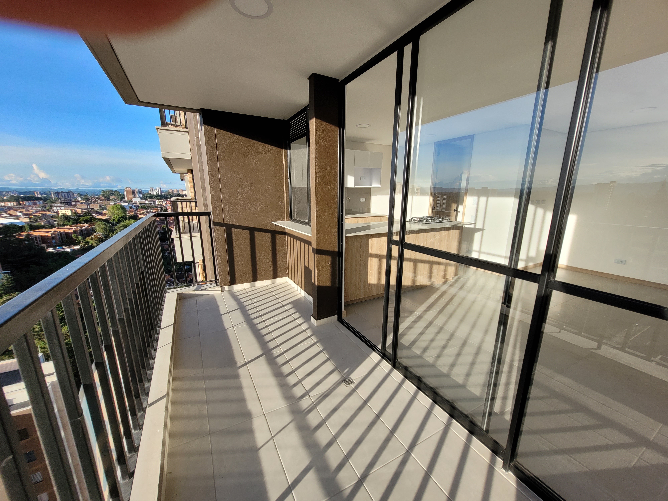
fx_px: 251
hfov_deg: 106.2
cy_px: 250
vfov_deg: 89.9
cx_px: 334
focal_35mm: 13
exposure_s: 1/522
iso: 40
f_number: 2.2
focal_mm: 1.74
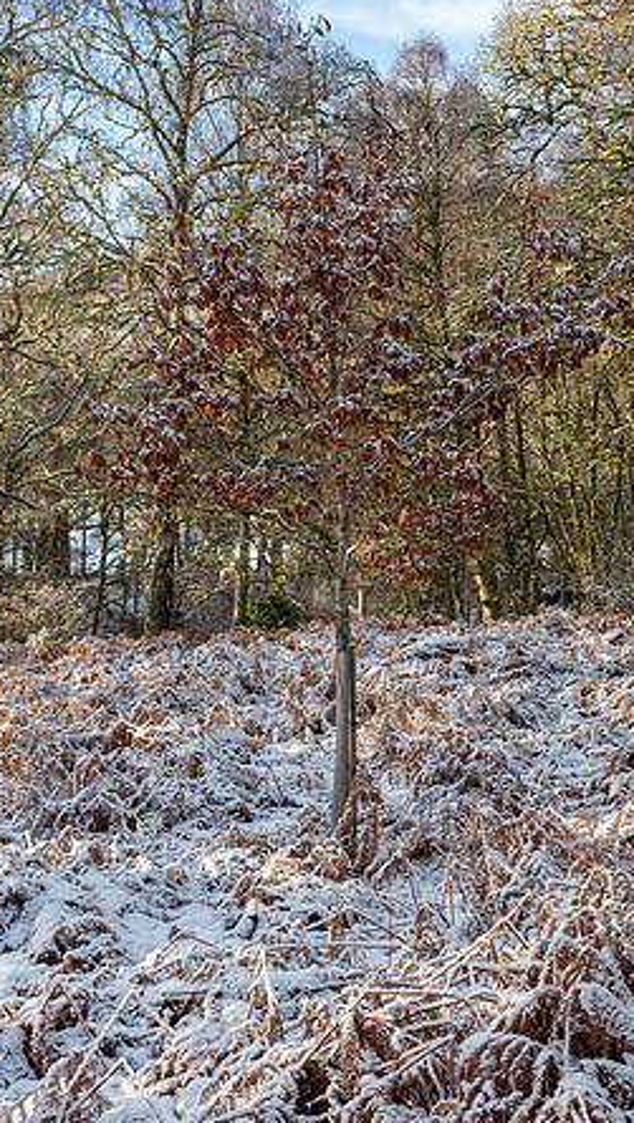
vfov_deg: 31.9
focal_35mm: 66
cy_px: 560
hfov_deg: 18.3
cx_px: 314
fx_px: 1968
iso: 200
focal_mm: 30
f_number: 5.6
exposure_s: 1/160
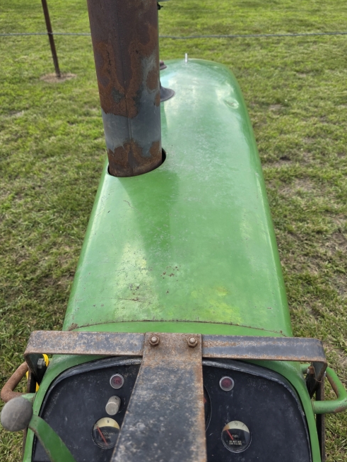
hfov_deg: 51.4
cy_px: 210
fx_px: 361
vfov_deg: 65.2
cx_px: 173
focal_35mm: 27
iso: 80
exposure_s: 1/2000
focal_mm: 6.3
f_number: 1.7
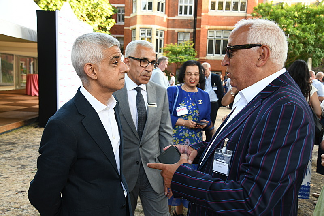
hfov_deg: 55.8
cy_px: 108
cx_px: 162
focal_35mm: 34
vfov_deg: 38.9
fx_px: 306
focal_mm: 34
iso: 400
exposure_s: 1/30
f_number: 6.3
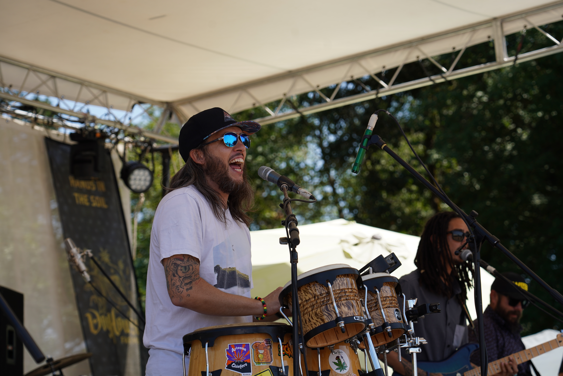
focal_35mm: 105
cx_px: 282
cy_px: 188
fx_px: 1642
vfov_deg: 13.0
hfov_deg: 19.5
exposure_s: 1/320
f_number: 5.6
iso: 100
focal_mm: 105
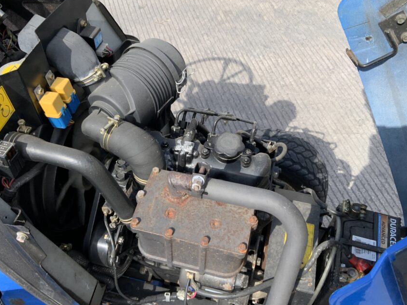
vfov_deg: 40.7
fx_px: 412
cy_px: 162
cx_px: 197
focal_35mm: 35
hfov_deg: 52.6
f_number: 1.8
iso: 16
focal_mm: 3
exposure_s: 1/666
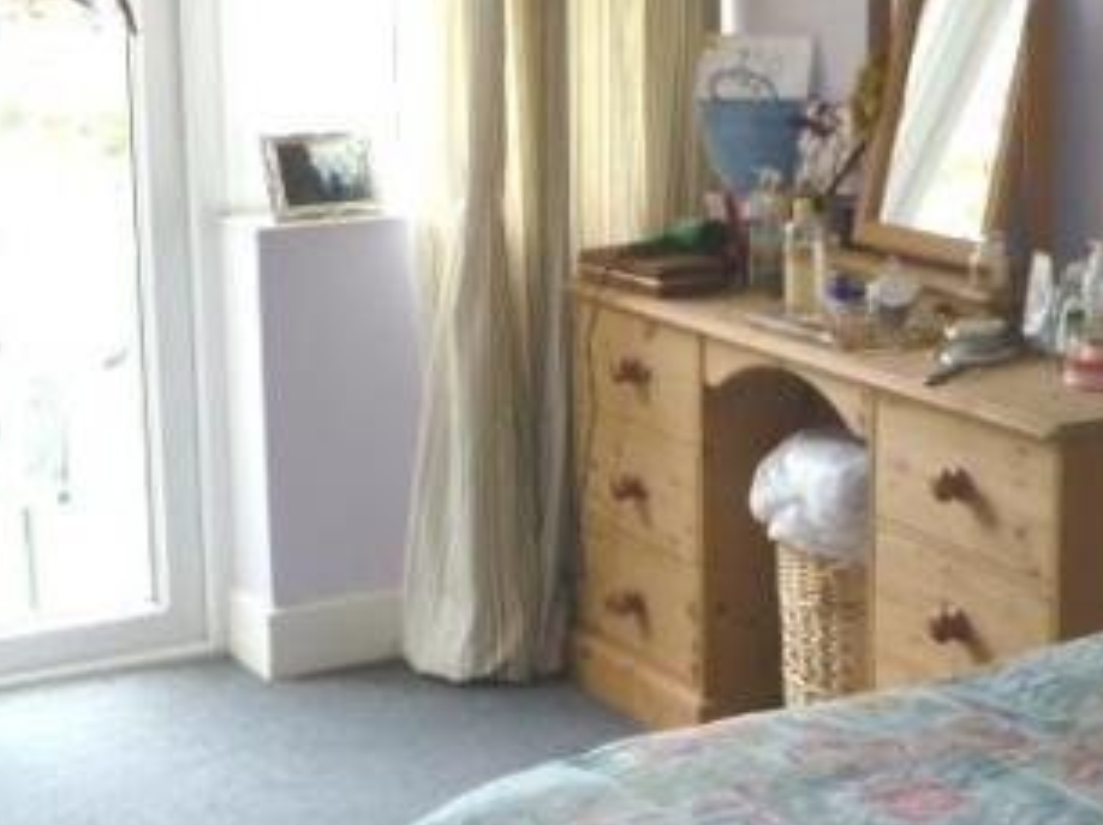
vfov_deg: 18.4
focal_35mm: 80
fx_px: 2547
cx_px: 705
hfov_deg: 24.4
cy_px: 294
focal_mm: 6.9
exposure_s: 1/30
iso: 200
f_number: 3.7
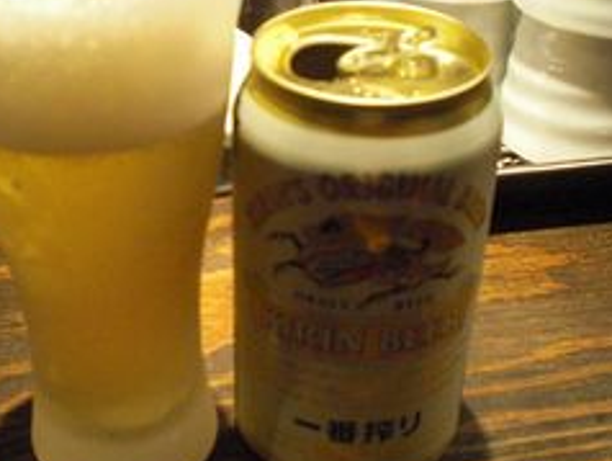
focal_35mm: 55
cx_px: 207
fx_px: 973
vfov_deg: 26.6
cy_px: 210
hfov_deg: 34.6
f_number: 3.1
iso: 800
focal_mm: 6.3
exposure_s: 1/60
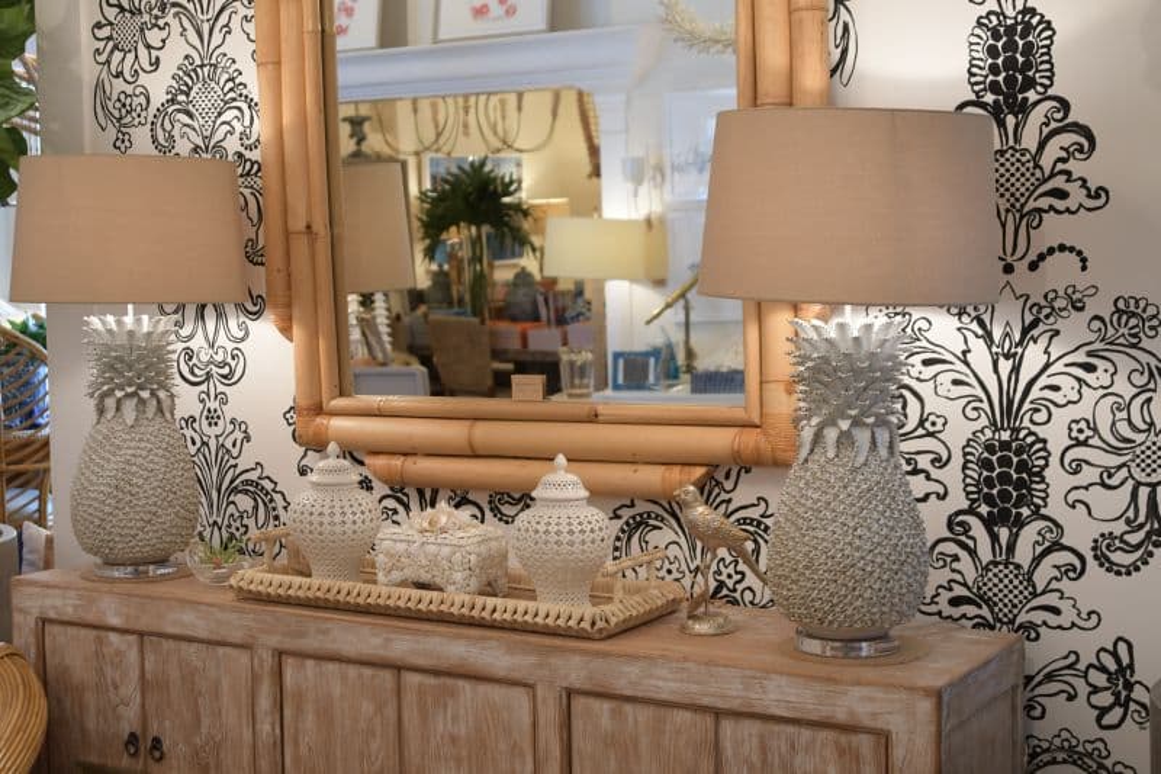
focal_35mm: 52
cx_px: 580
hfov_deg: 38.2
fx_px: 1677
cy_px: 387
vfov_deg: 26.0
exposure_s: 1/60
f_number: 4
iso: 800
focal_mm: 35
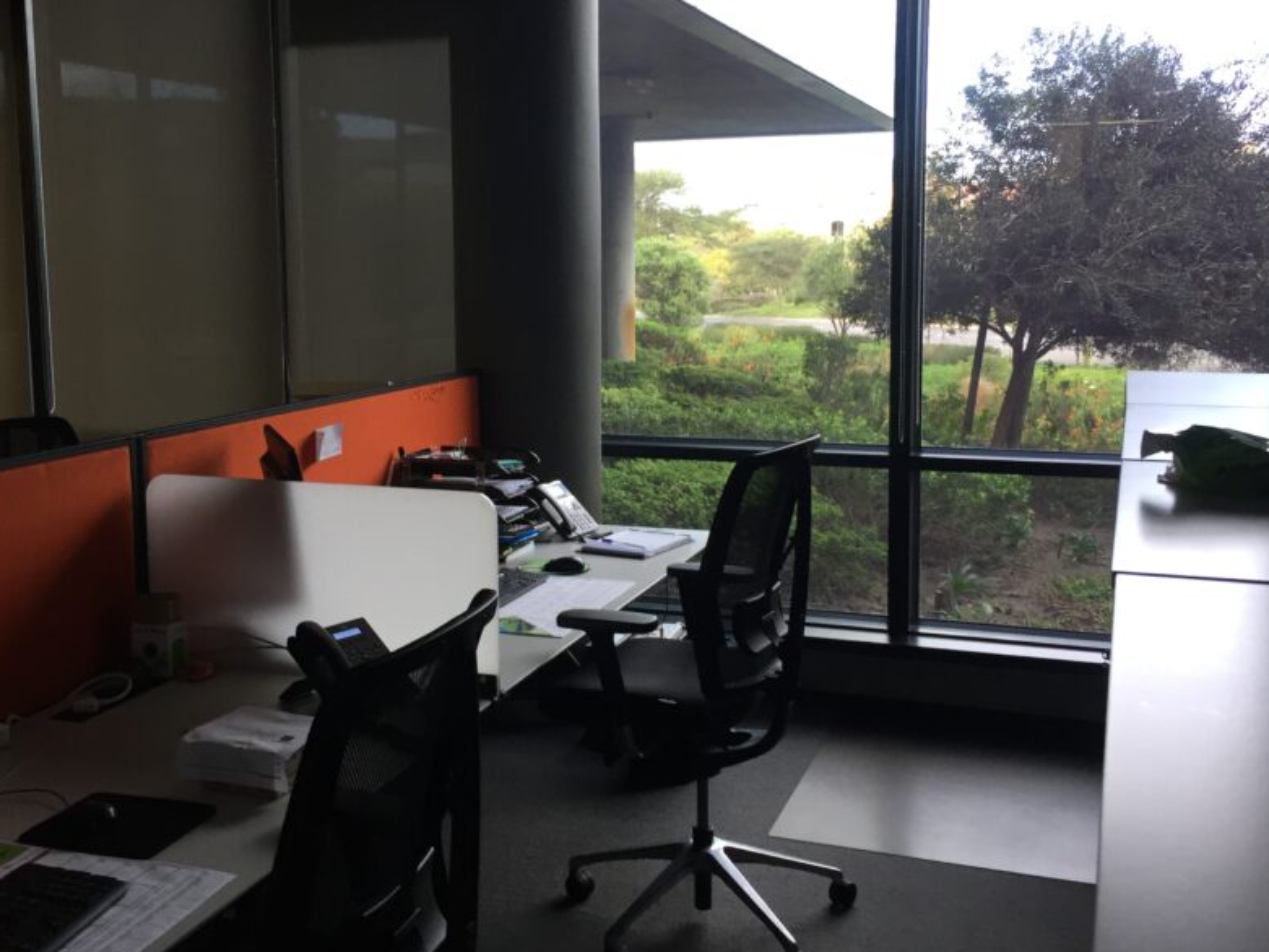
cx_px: 580
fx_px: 1393
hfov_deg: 48.9
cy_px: 416
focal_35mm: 38
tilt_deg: -7.5
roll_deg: +1.1
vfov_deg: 37.7
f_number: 2.2
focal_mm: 4.15
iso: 32
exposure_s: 1/33
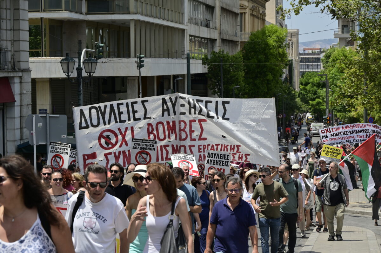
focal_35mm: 103
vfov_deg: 13.3
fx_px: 1089
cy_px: 126
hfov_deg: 19.8
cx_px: 190
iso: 200
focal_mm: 103
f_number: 10
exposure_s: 1/500
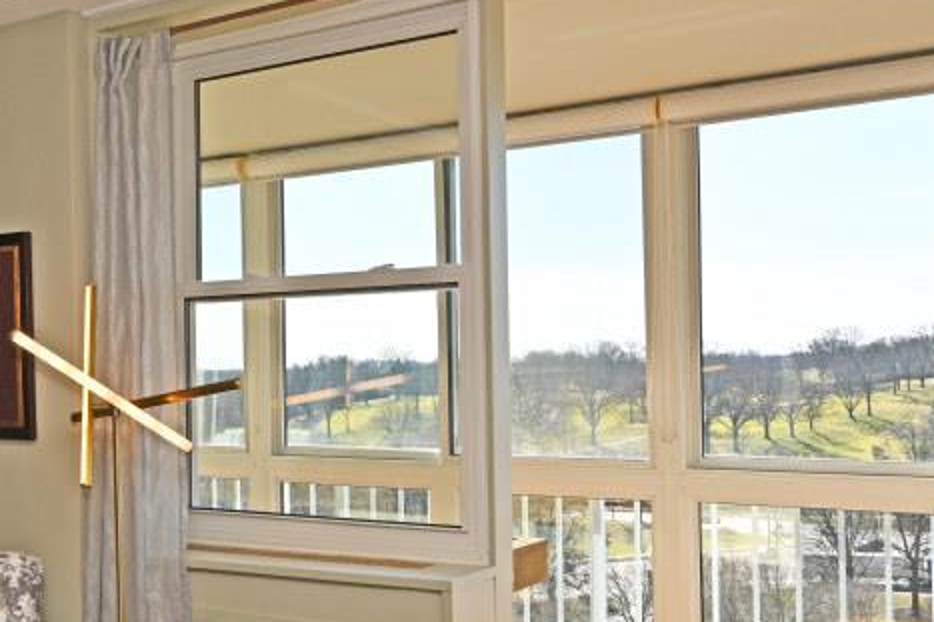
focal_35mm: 45
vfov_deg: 29.8
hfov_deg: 41.7
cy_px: 366
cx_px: 188
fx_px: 1167
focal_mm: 14
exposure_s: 1/200
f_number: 8
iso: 100
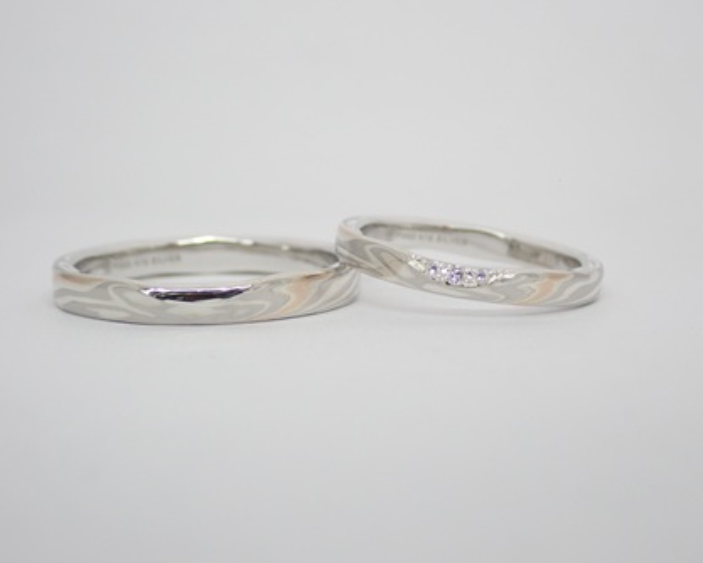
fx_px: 1686
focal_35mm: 81
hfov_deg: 23.5
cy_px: 281
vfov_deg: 19.0
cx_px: 325
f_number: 4.1
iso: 200
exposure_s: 1/125
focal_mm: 13.65
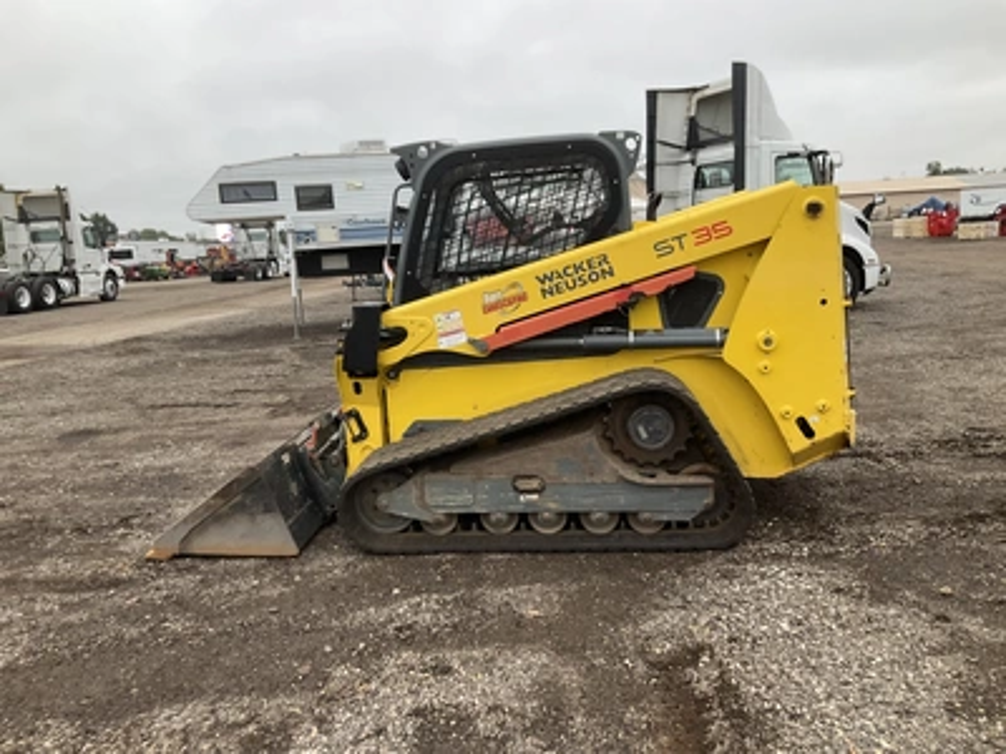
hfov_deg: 61.7
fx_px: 843
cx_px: 503
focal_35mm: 29
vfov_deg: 48.2
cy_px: 377
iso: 32
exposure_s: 1/122
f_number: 1.8
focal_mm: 3
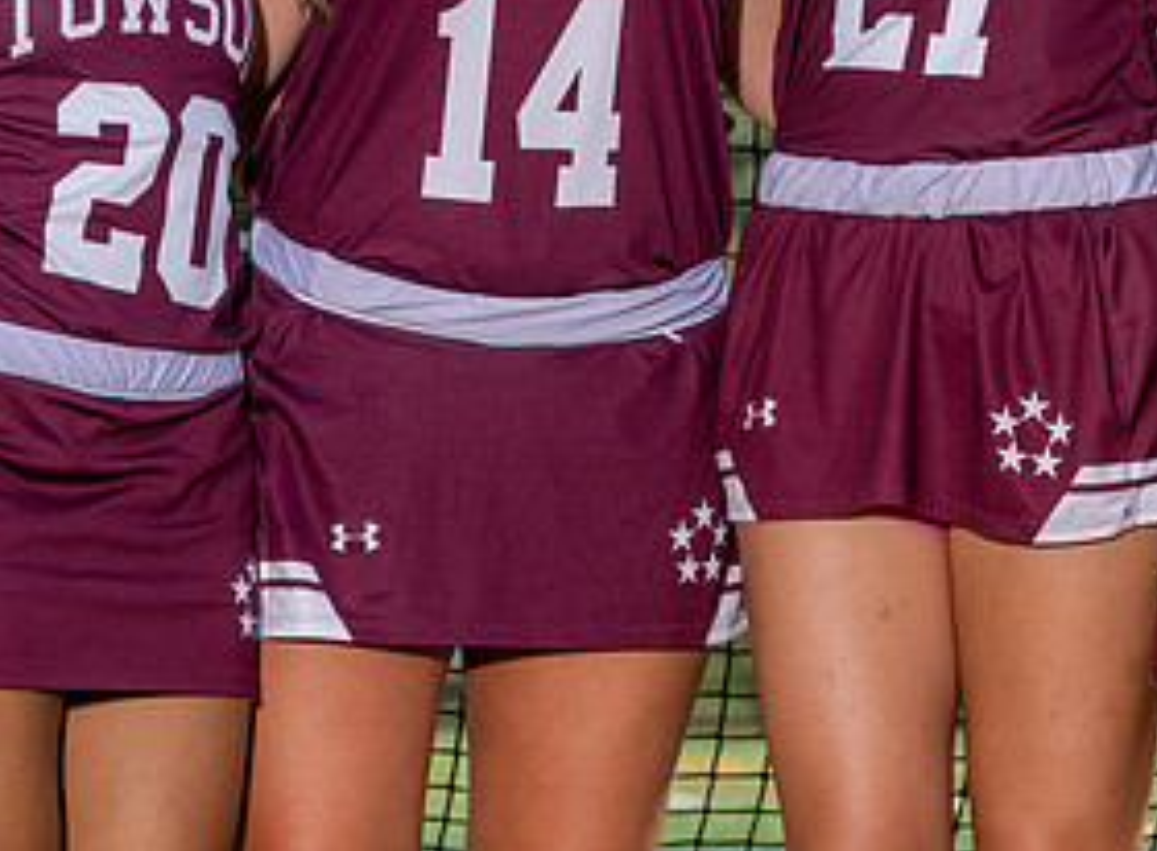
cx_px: 995
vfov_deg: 4.8
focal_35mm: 307
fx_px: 10191
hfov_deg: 6.5
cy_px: -29
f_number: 7.1
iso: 50
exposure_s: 1/200
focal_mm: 110
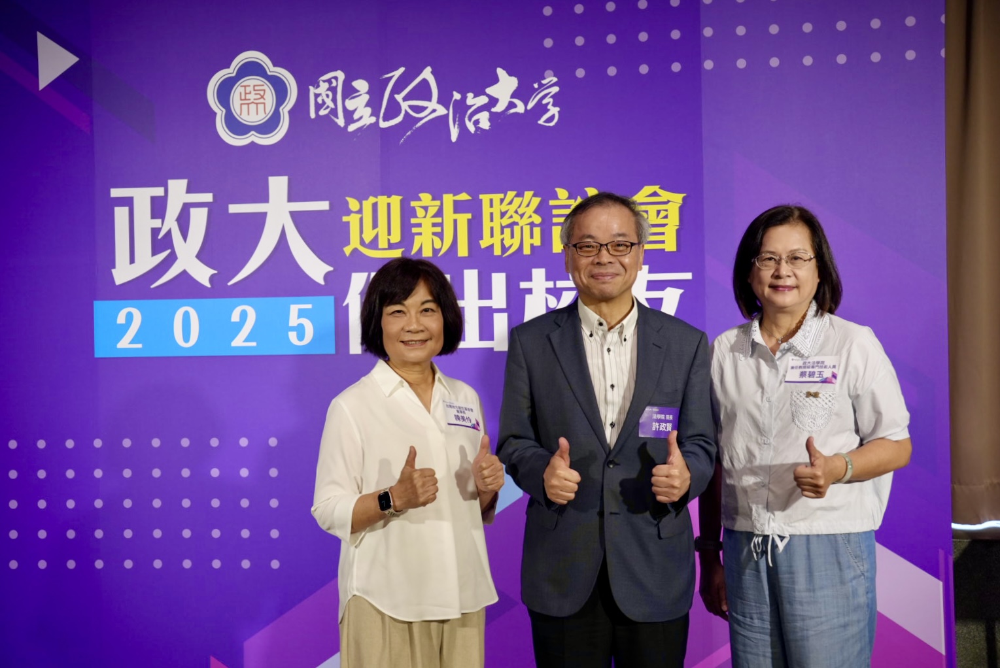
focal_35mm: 42
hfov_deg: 46.5
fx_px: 1163
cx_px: 500
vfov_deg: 32.1
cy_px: 334
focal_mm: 27.9
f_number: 4
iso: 500
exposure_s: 1/160
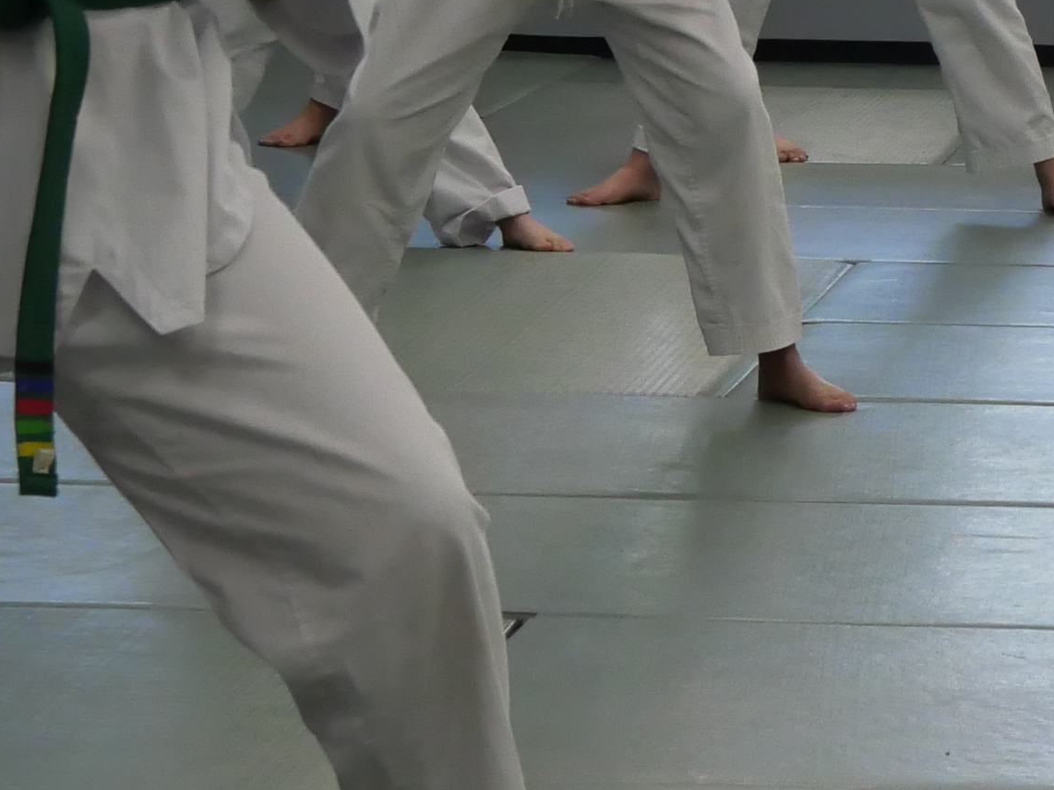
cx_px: 1452
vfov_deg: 6.5
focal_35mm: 227
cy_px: -58
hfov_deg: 8.6
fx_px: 6910
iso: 1250
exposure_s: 1/250
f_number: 5.2
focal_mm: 25
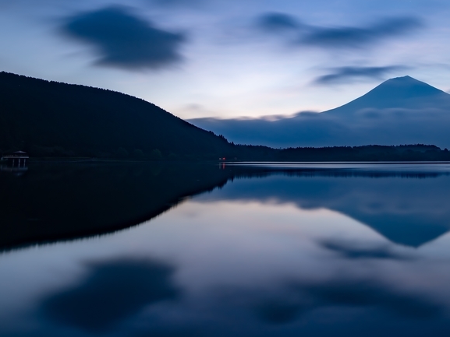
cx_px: 261
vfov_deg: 45.8
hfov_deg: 59.6
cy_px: 102
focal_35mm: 30
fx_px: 390
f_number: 8
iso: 200
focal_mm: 15
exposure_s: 30
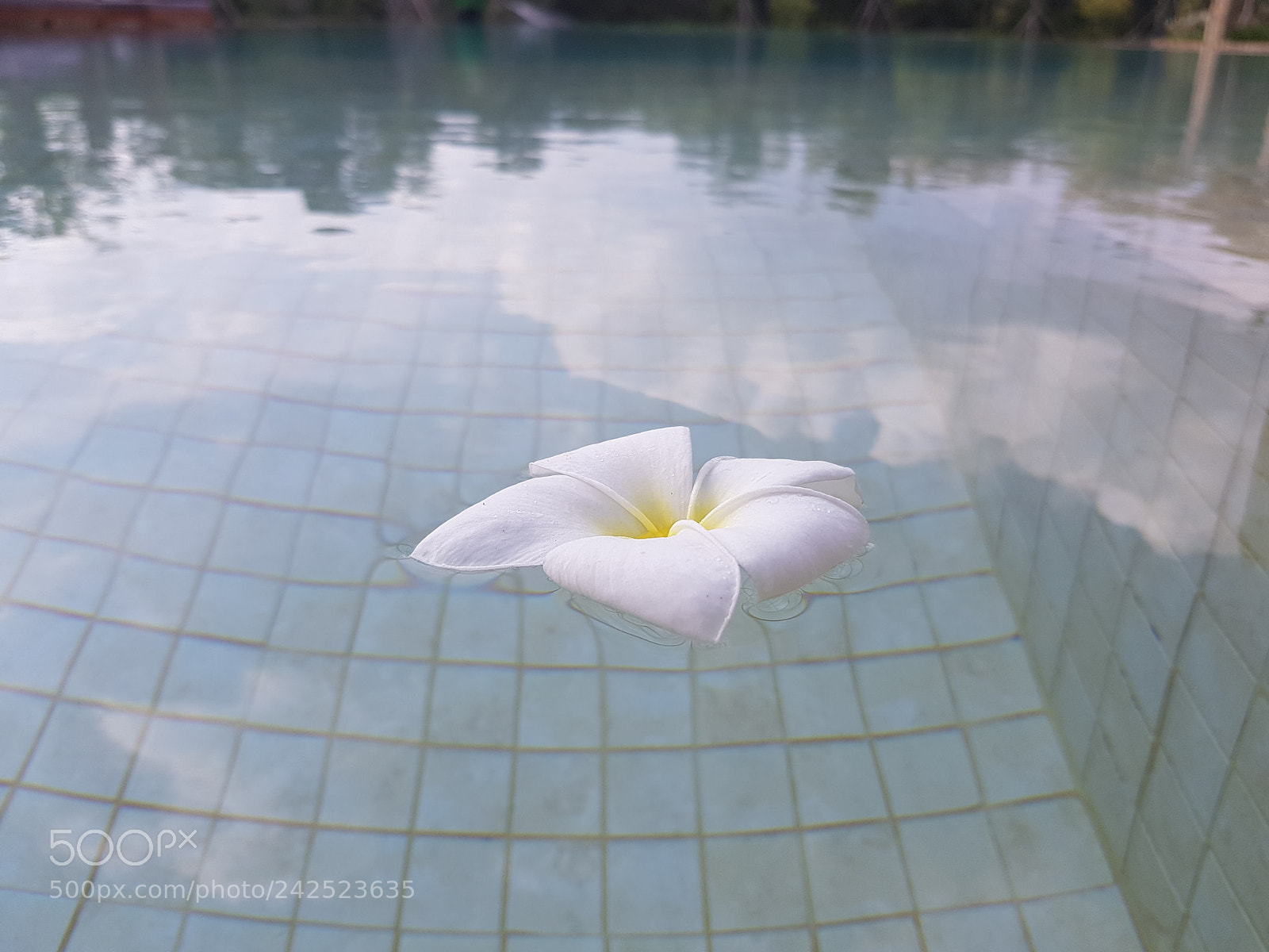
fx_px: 953
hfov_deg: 67.3
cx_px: 634
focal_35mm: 26
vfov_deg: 53.1
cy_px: 476
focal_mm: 4.2
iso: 40
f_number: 1.7
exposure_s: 1/2004
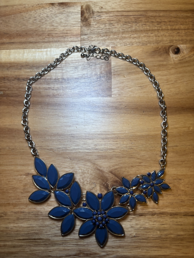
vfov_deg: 67.3
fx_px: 194
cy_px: 129
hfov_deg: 53.1
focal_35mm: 26
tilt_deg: -79.6
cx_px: 97
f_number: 1.6
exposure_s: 1/120
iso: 100
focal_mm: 5.96
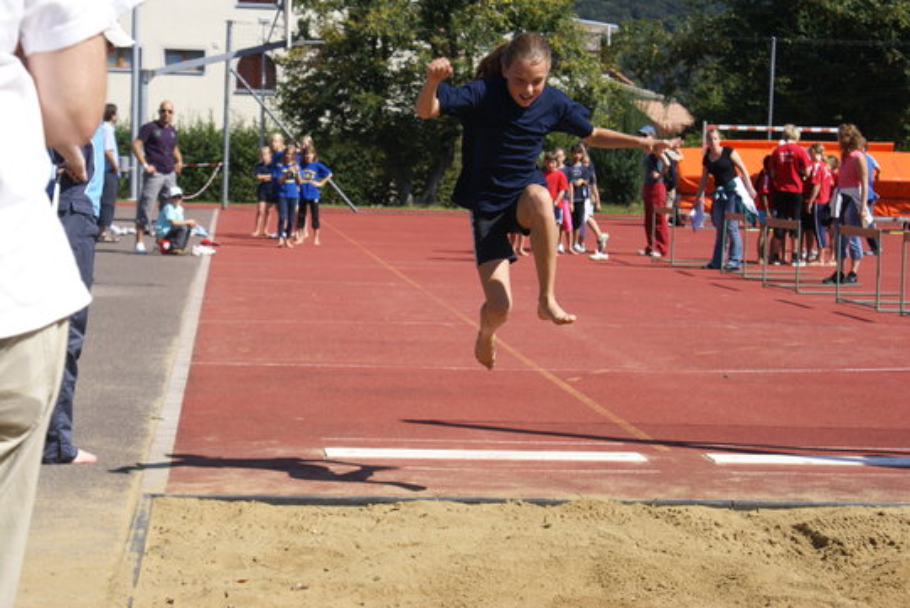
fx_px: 2277
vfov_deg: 15.2
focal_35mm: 90
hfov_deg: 22.6
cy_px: 304
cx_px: 455
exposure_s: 1/250
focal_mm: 60
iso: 100
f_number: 7.1
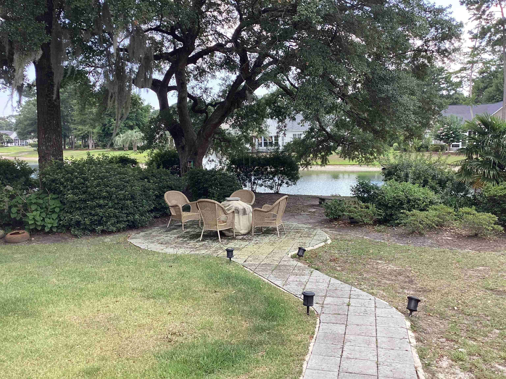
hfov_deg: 58.4
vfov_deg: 45.4
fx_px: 453
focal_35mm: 31
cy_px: 190
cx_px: 253
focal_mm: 3.3
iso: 25
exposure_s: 1/160
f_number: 2.4
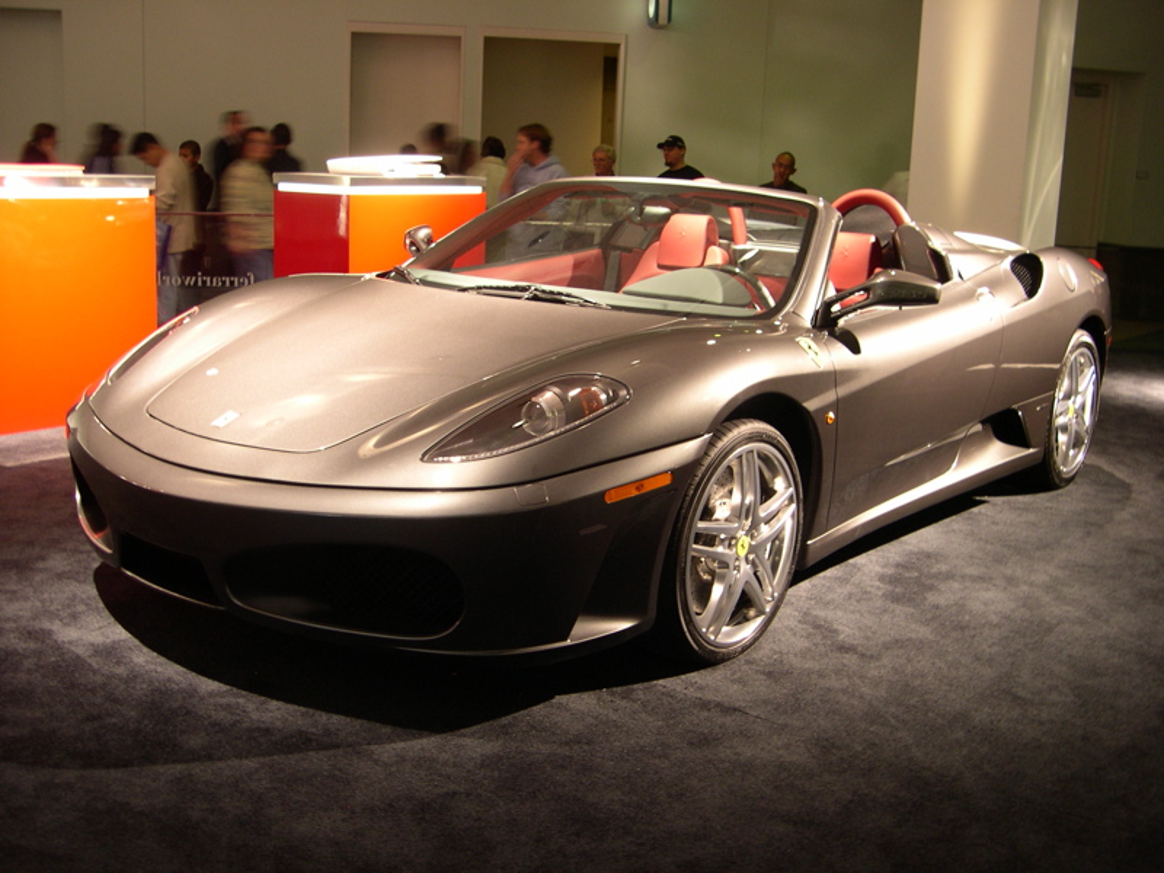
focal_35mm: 38
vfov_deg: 37.7
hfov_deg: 49.0
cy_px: 436
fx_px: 1278
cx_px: 582
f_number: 2.8
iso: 100
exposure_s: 1/5.2
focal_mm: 8
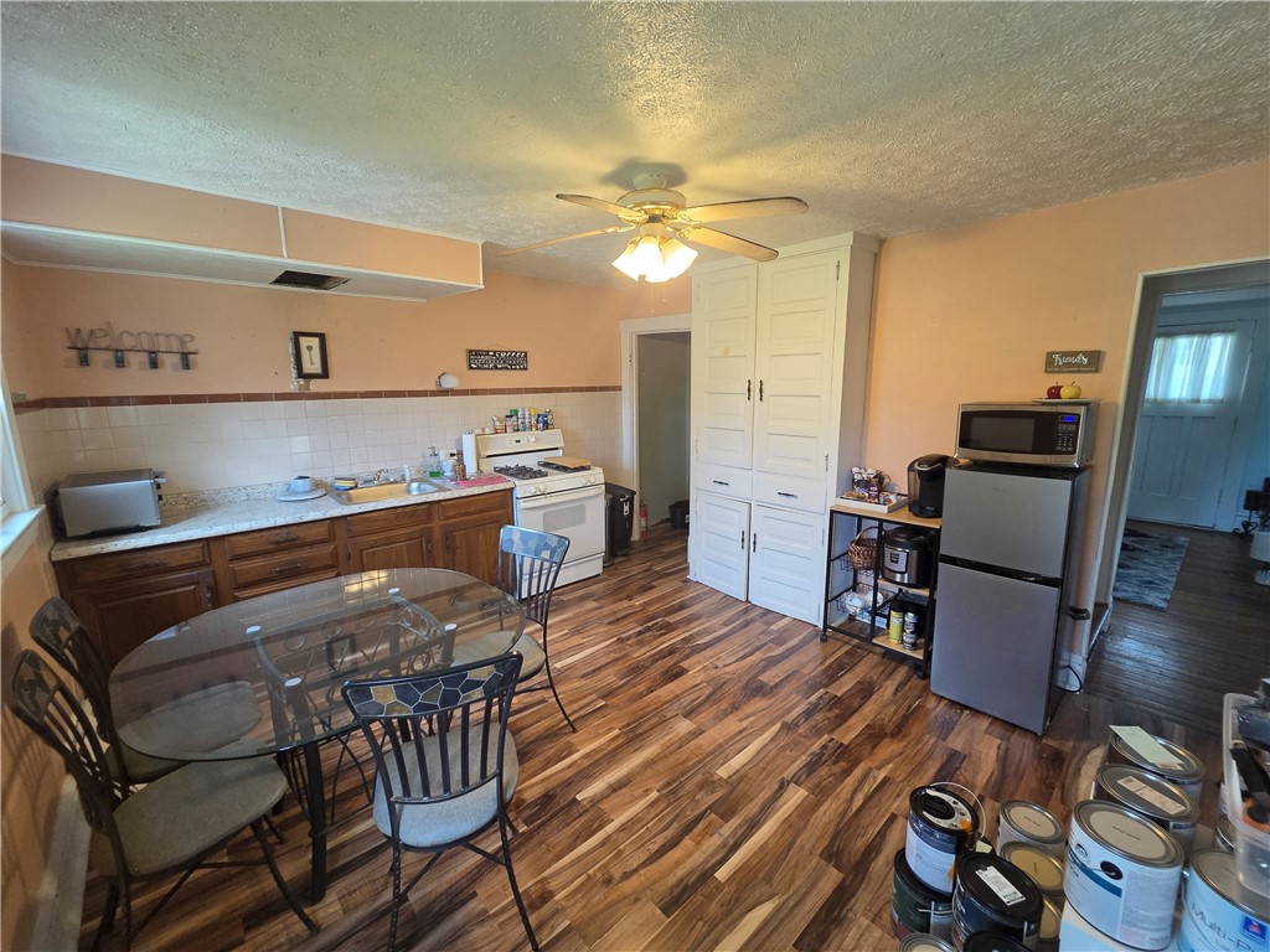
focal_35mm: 13
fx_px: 477
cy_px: 476
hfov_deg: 106.2
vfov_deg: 89.9
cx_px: 635
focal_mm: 2.2
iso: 320
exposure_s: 1/120
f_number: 2.2
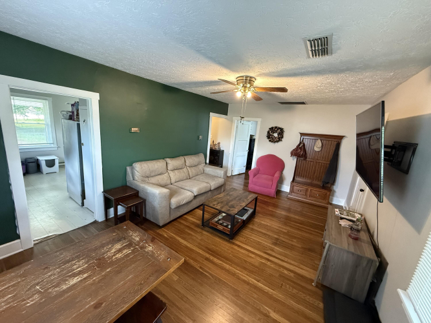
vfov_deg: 85.7
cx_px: 216
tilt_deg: -12.2
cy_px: 162
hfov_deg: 102.1
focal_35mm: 14
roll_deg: -5.4
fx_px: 174
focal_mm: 2.22
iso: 800
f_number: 2.2
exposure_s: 1/60
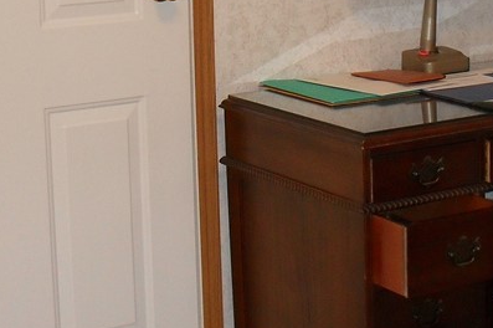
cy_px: 4
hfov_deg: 21.4
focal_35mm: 94
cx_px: 412
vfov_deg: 14.3
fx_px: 1286
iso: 200
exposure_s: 1/45
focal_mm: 6.3
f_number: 3.2
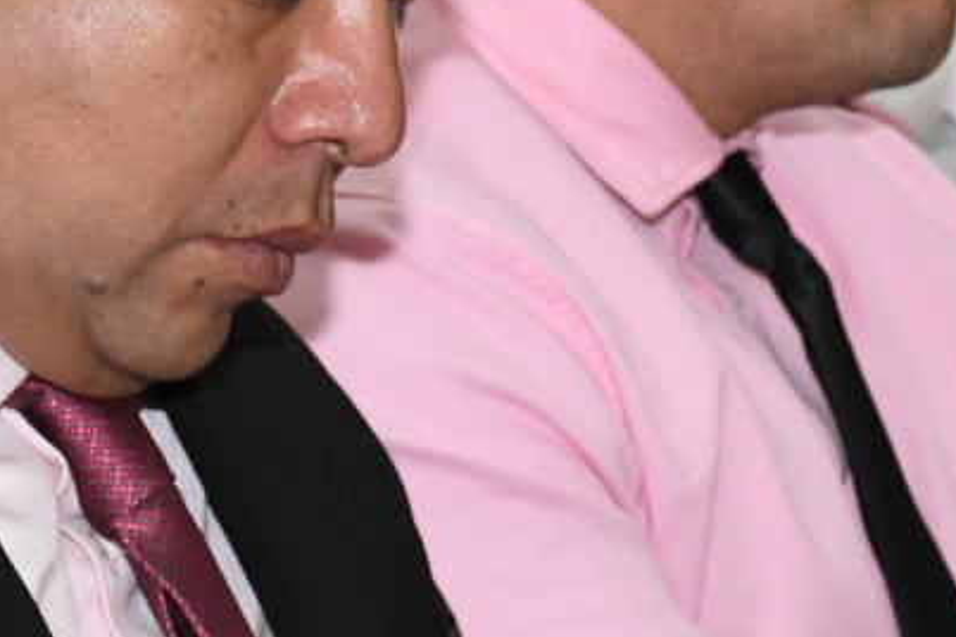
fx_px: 8019
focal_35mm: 302
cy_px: 570
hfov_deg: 6.8
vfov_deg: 4.5
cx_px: 1275
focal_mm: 50
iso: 2500
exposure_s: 1/125
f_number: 8
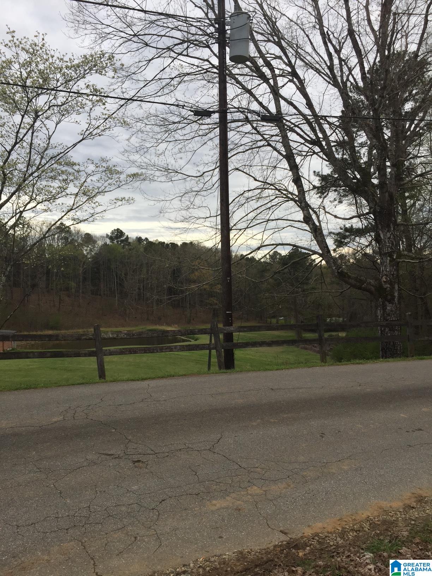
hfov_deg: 48.2
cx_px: 216
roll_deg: +3.9
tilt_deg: +0.0
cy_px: 288
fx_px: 483
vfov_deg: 61.7
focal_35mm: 29
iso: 32
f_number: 2.2
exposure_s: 1/520
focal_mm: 4.15
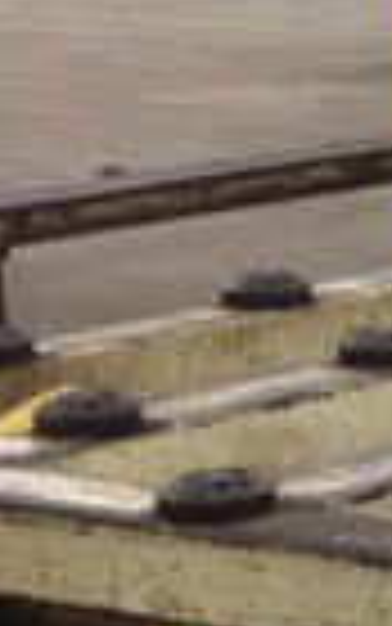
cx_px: 1582
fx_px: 3654
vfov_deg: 9.8
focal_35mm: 214
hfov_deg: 5.4
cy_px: 266
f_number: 2.4
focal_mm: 4.28
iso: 250
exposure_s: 1/20
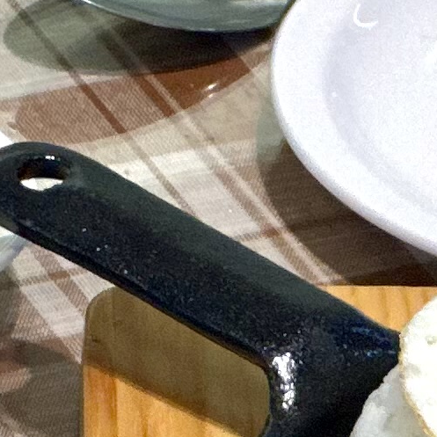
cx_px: -86
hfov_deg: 3.2
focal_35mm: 552
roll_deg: -2.5
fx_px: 7884
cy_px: 666
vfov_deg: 3.2
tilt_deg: -34.7
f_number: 2.8
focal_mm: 9
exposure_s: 1/120
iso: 125
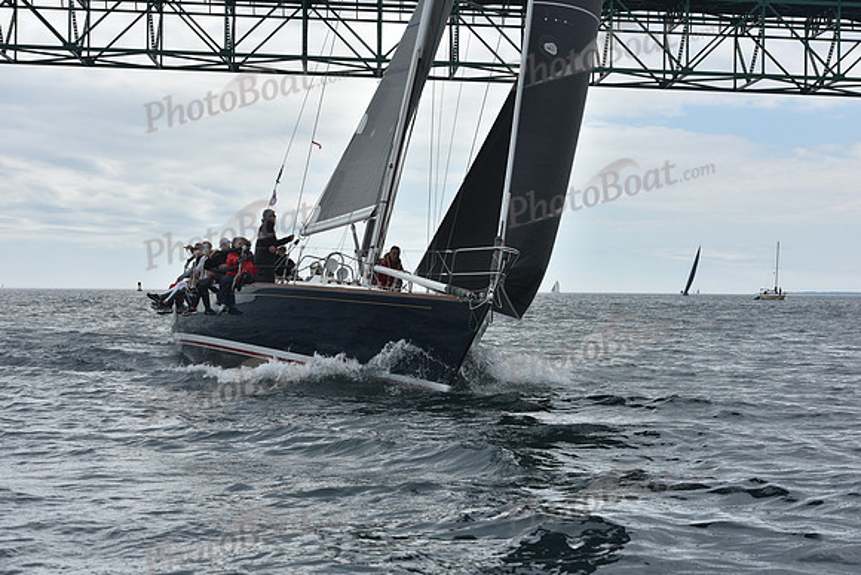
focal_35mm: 78
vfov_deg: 17.5
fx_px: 1866
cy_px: 288
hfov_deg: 26.0
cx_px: 430
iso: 250
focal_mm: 78
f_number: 9
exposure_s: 1/800
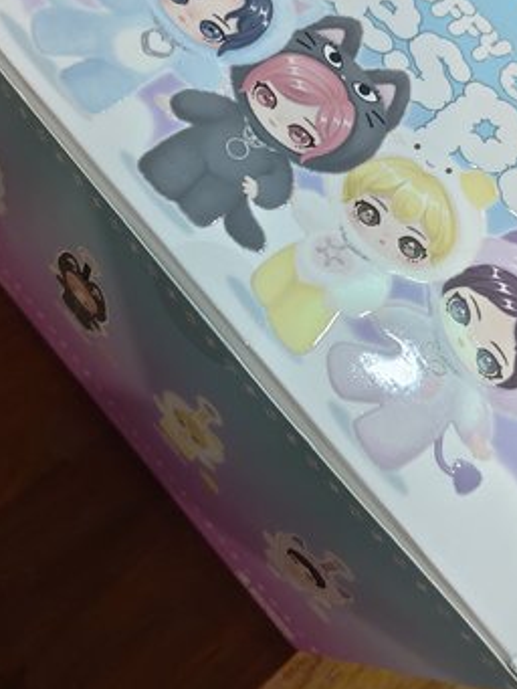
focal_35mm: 36
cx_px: 267
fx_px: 716
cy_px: 231
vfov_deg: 50.4
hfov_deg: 39.7
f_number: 1.88
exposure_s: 1/100
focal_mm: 5.56
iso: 162
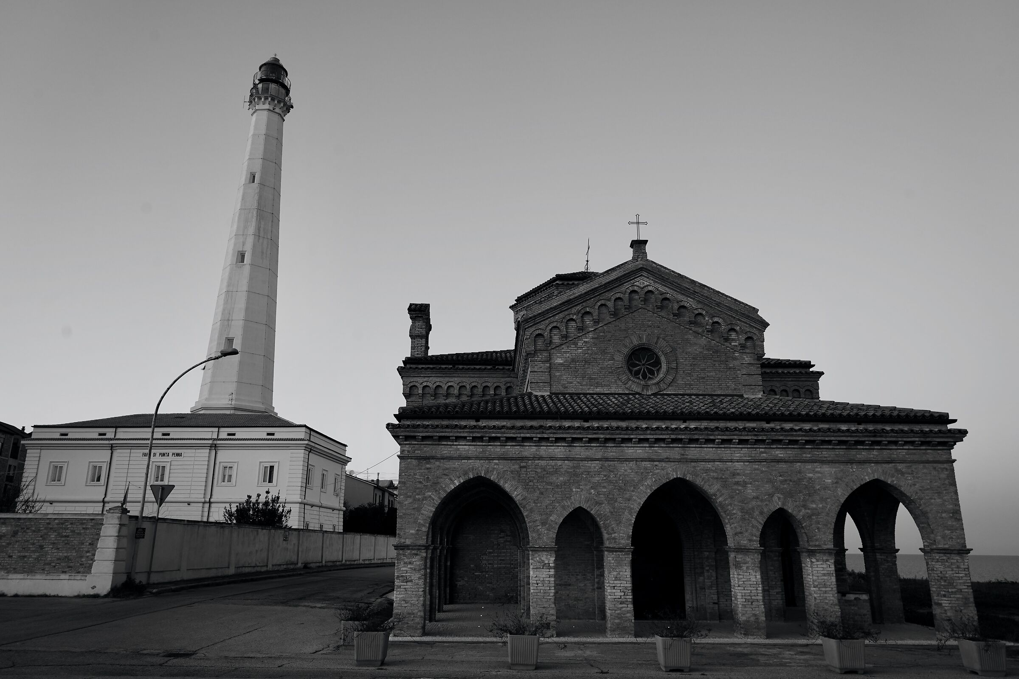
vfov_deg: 51.3
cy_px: 340
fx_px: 708
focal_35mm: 25
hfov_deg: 71.5
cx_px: 510
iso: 500
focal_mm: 25
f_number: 8
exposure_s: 1/50
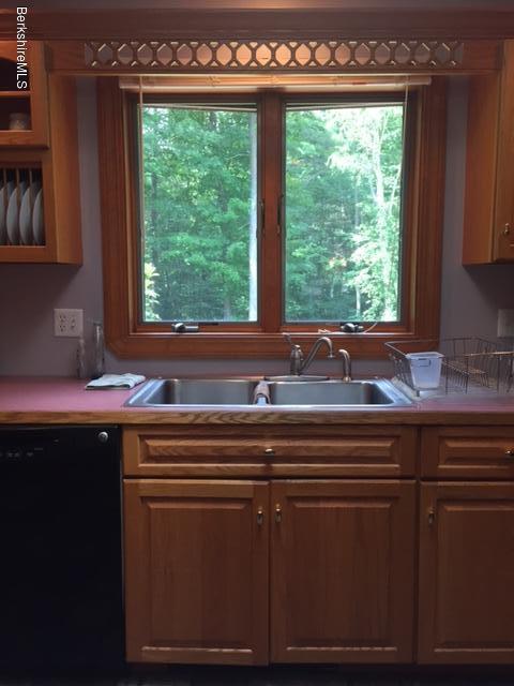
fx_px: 574
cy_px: 343
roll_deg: -0.4
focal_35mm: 29
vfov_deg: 61.7
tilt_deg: -6.5
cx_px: 257
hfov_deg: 48.2
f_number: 2.2
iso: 40
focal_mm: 4.15
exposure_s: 1/30
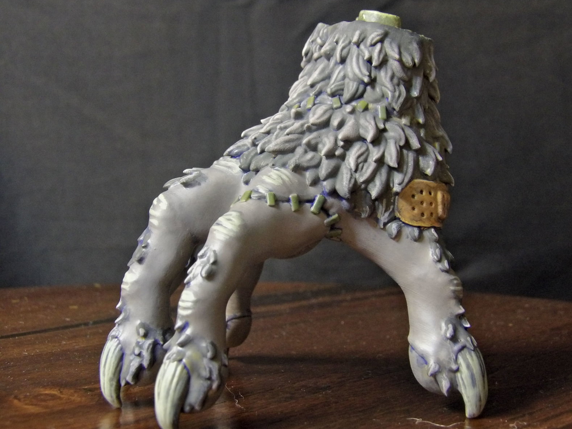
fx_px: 1041
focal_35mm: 63
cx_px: 290
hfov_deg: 30.7
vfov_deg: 23.3
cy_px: 214
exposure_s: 1/2.2
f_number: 4
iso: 800
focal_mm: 11.1
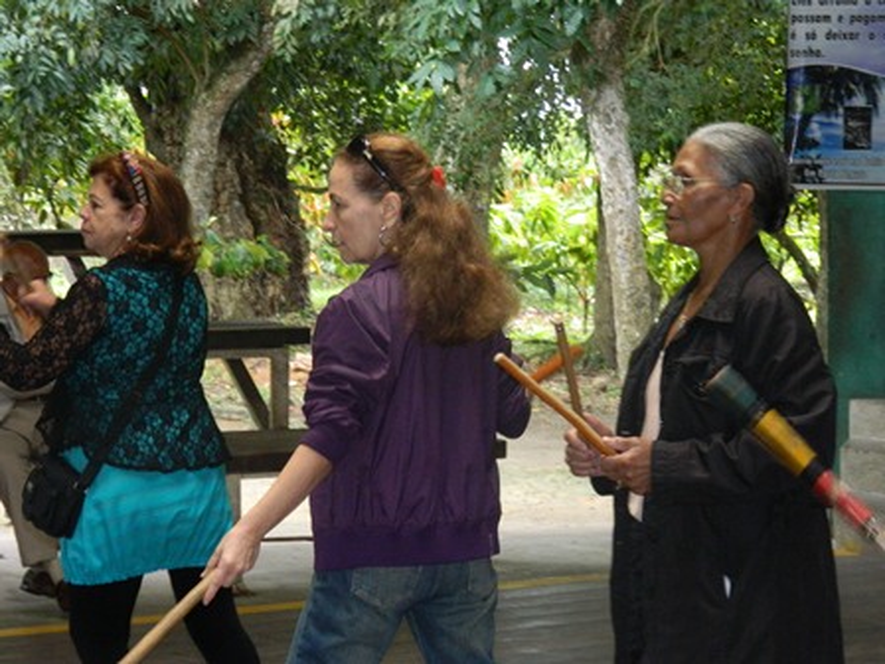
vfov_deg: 14.4
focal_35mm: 103
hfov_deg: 19.1
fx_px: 2633
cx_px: 442
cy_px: 332
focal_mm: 18.6
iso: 400
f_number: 4.5
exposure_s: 1/60
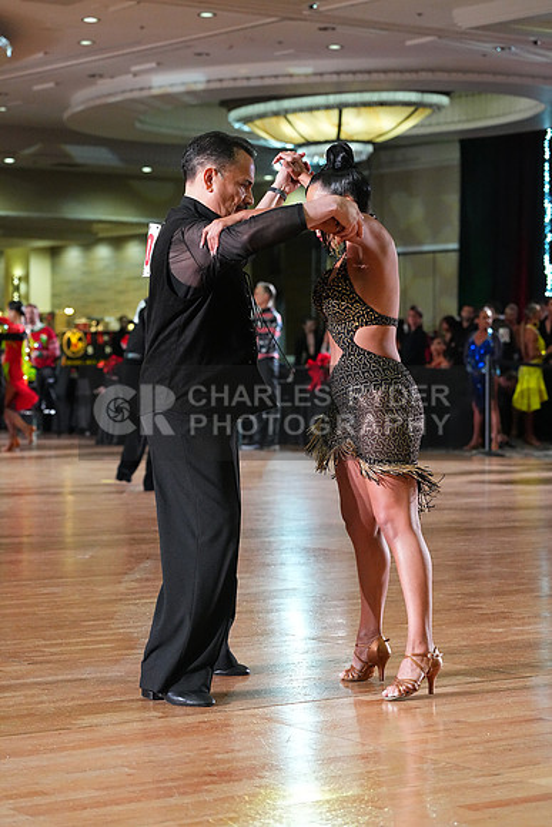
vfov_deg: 22.9
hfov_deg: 15.4
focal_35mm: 89
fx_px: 2046
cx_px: 276
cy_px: 414
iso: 8000
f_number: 5
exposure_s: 1/400
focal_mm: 89
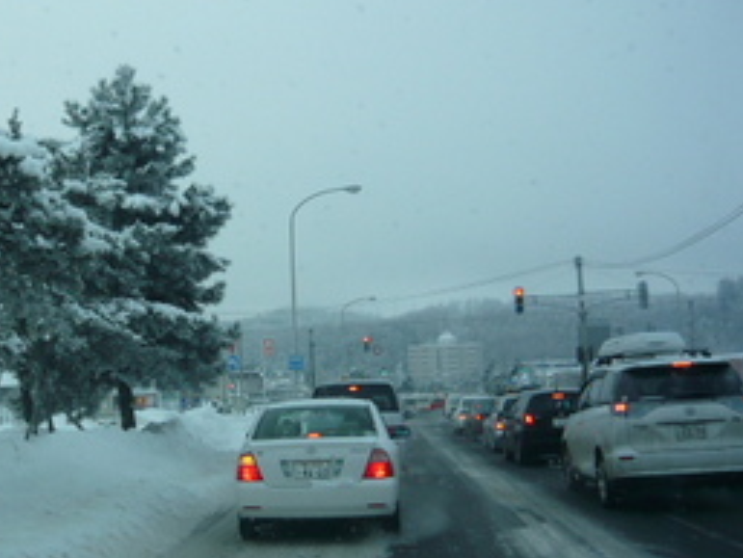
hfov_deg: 34.4
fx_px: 1160
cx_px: 147
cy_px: 302
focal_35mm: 54
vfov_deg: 27.0
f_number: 2.8
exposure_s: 1/250
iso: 100
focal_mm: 5.5
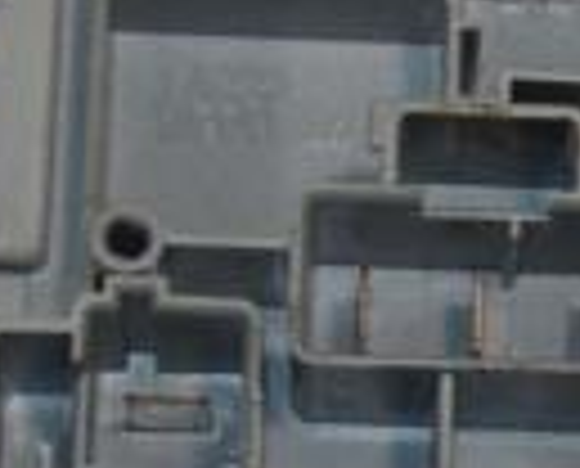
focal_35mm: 248
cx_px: 643
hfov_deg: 7.7
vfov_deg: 6.3
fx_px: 4270
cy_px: 374
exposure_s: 1/200
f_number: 10
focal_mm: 38
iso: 800
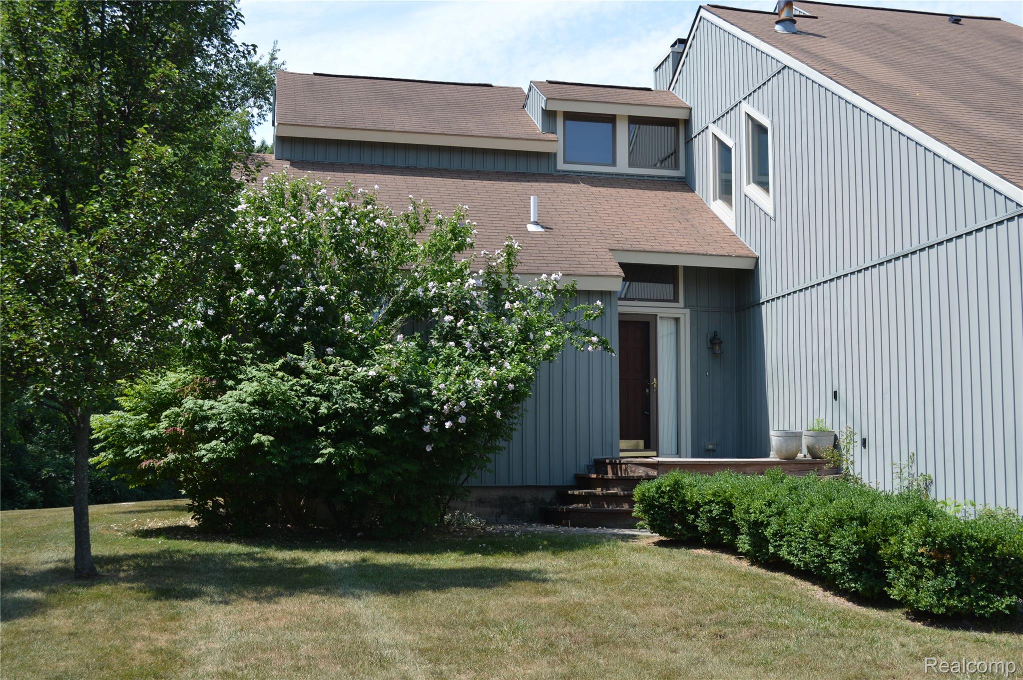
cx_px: 512
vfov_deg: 30.8
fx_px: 1235
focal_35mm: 44
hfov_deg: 45.0
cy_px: 340
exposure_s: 1/200
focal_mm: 29
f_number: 7.1
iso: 100
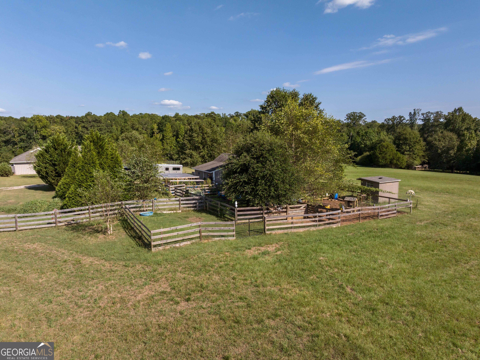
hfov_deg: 71.6
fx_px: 333
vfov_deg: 56.8
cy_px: 180
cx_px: 240
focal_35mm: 24
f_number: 7.1
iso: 400
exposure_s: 1/120
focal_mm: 12.29
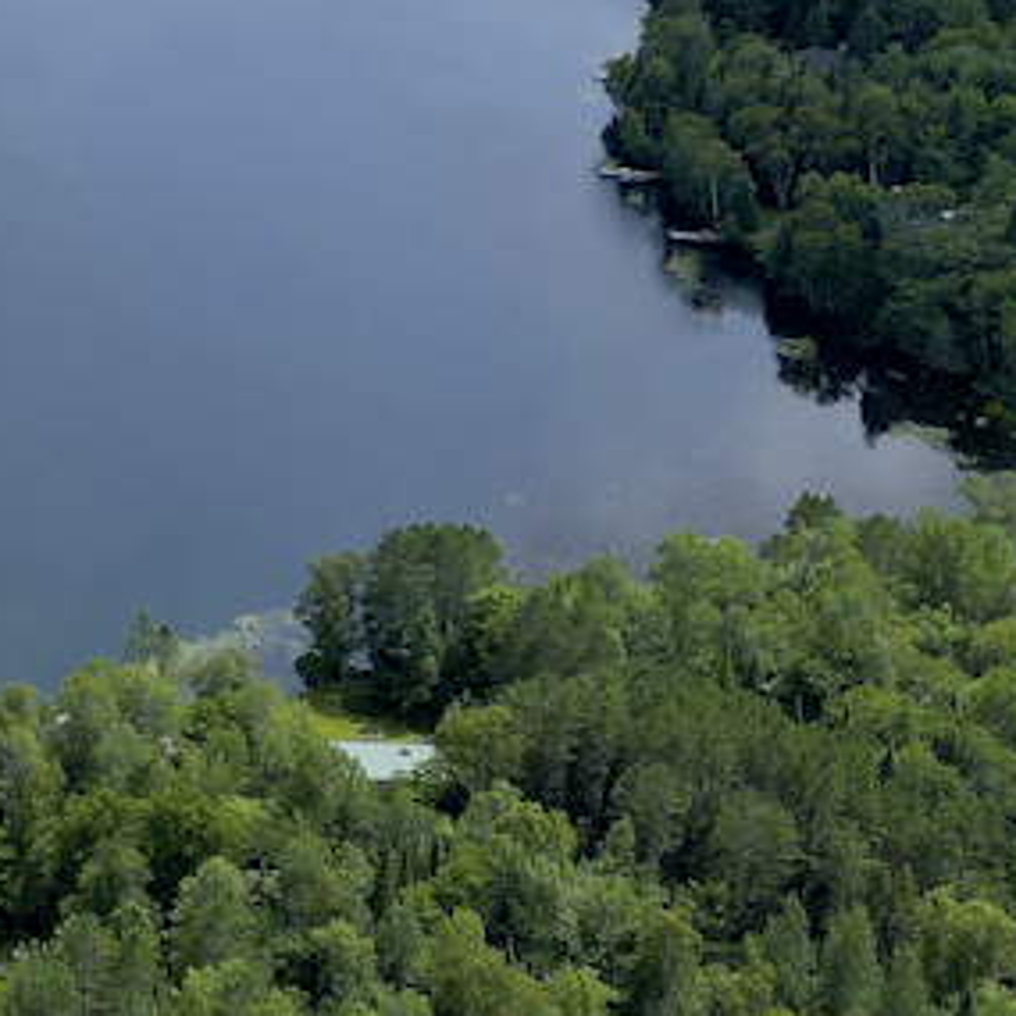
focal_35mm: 100
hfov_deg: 15.1
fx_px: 3321
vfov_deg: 16.8
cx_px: -820
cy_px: -150
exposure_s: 1/2500
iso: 100
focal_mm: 6.72
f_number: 1.7
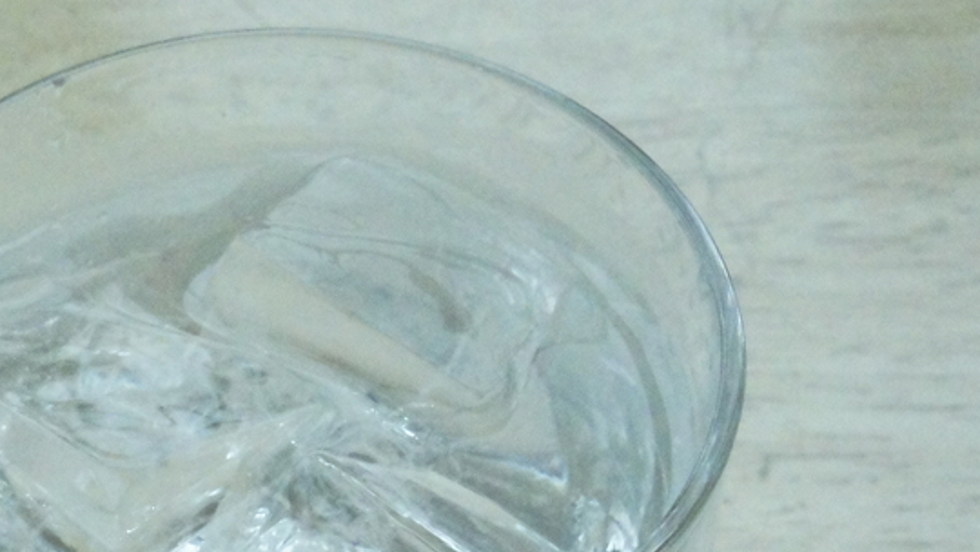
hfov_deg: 19.5
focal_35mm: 108
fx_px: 2811
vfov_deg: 11.1
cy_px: 542
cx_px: 176
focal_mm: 31
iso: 12800
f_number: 13
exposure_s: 1/2500
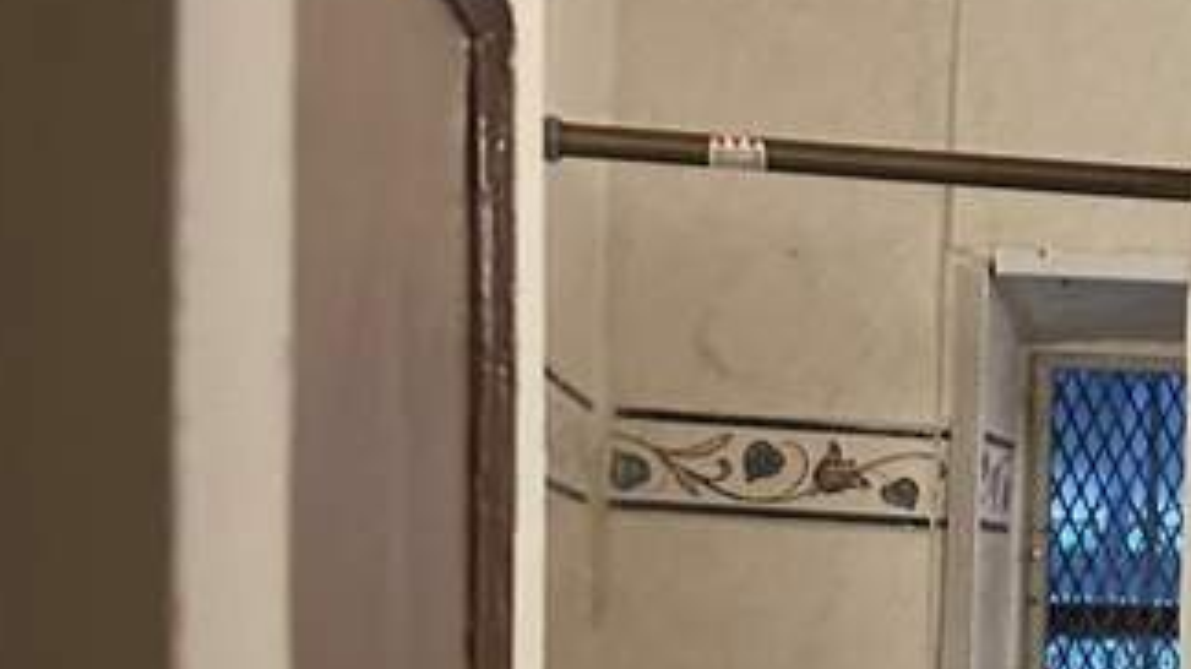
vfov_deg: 13.7
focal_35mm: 86
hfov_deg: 23.2
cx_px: 1327
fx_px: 2715
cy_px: 787
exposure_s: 1/60
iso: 320
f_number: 1.78
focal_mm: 6.86
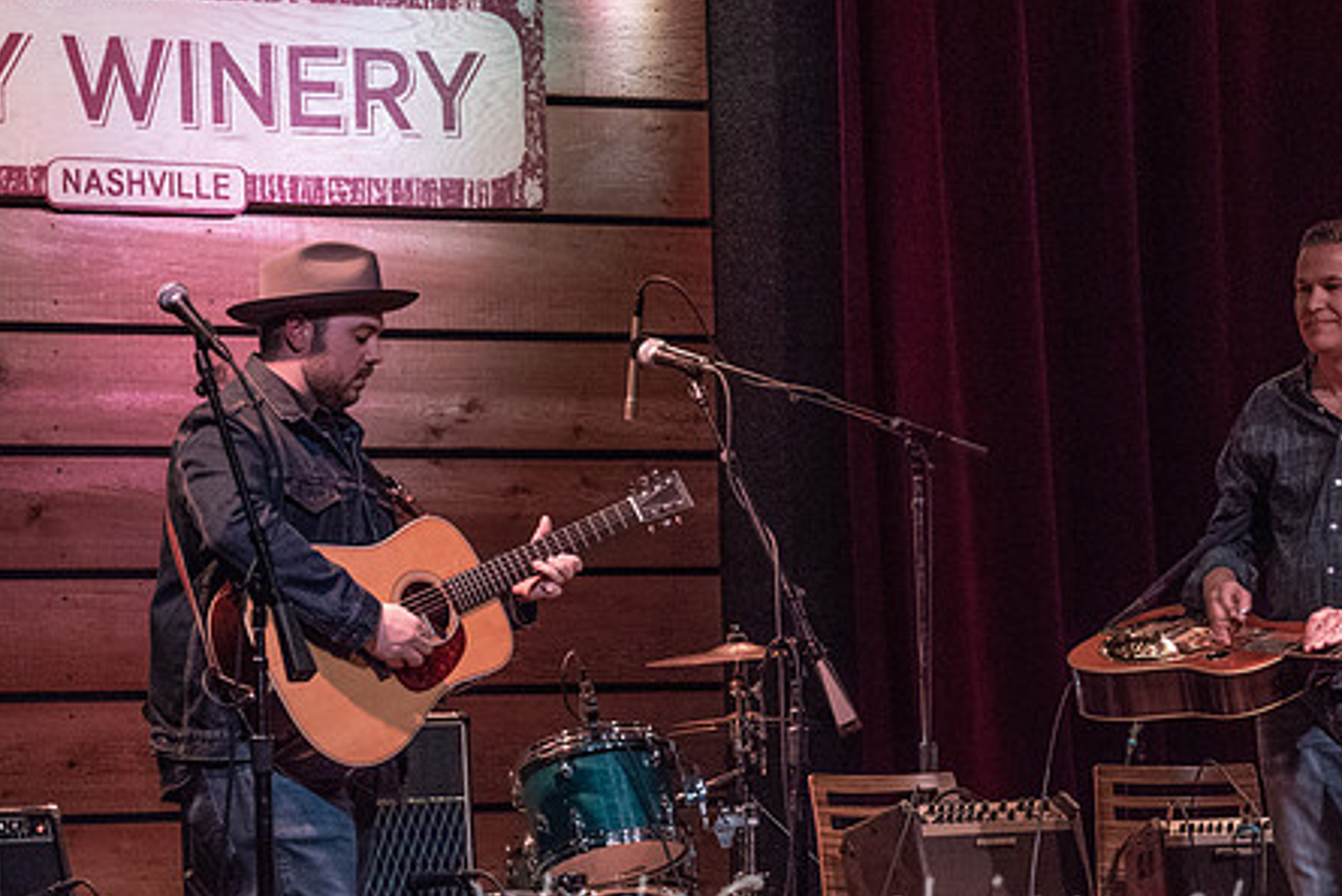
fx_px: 8651
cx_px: 844
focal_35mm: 232
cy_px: 520
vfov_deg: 5.9
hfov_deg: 8.9
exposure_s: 1/125
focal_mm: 178
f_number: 8
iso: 6400
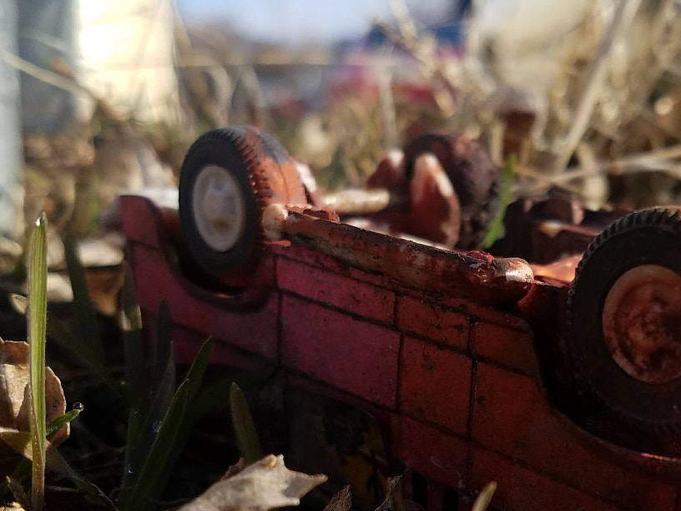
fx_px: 1003
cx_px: 494
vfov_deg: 28.1
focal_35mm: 51
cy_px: 385
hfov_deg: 36.8
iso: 50
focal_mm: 4.2
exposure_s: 1/1652
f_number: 1.7
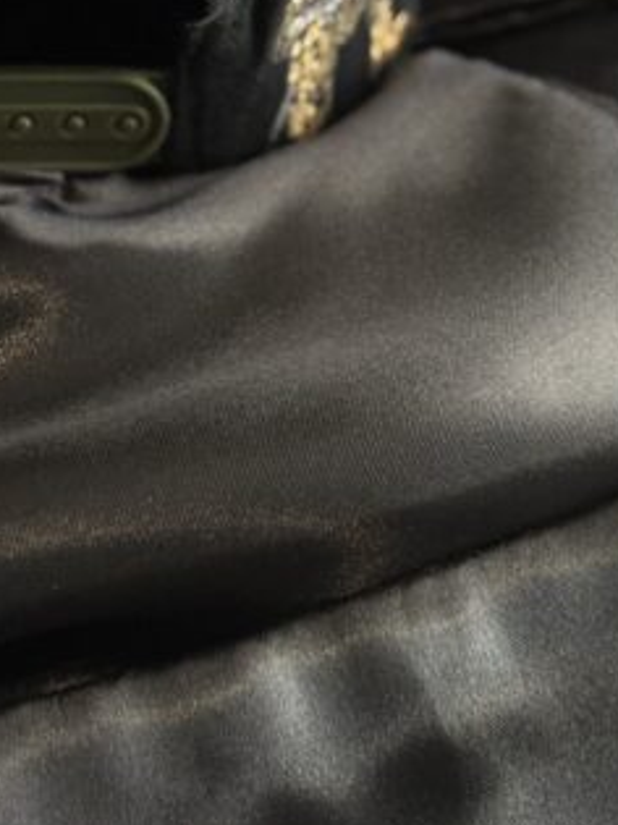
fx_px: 2906
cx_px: -26
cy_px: -186
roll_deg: -0.6
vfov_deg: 15.5
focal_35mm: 122
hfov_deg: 12.0
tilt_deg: -20.8
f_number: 1.78
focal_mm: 6.76
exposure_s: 1/55
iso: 250
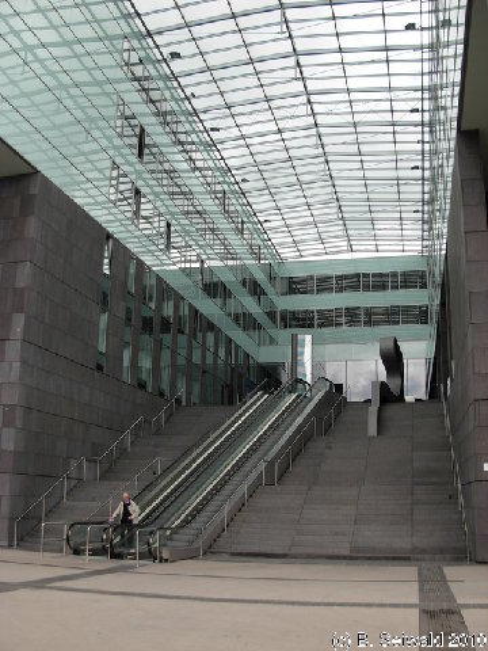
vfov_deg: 49.0
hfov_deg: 37.7
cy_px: 326
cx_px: 244
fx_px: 714
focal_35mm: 38
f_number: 2.9
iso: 79
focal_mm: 6.3
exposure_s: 1/430
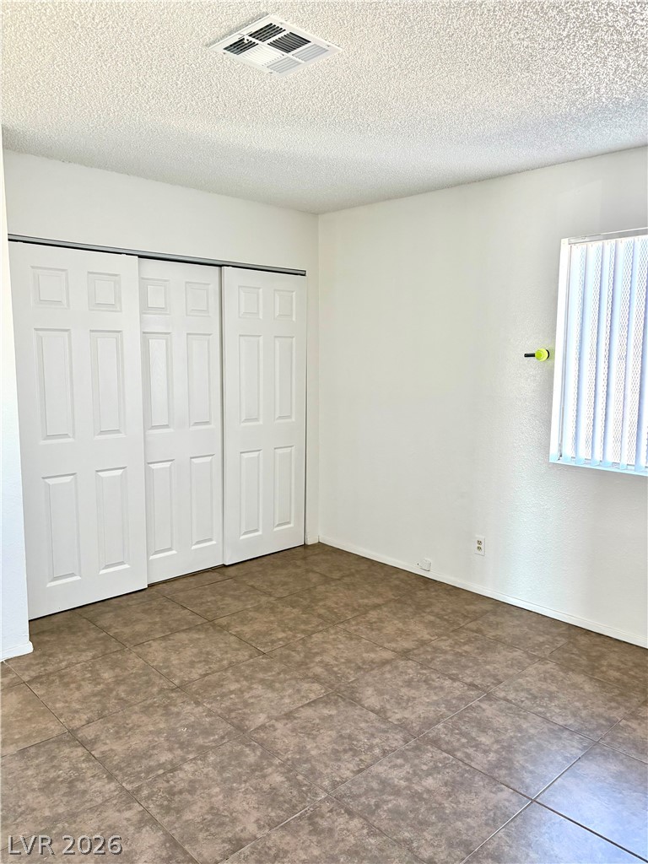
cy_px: 432
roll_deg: -0.4
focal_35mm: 26
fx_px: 649
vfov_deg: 67.3
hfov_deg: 53.1
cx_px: 324
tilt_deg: -6.7
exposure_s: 1/120
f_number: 1.6
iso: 160
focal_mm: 5.96
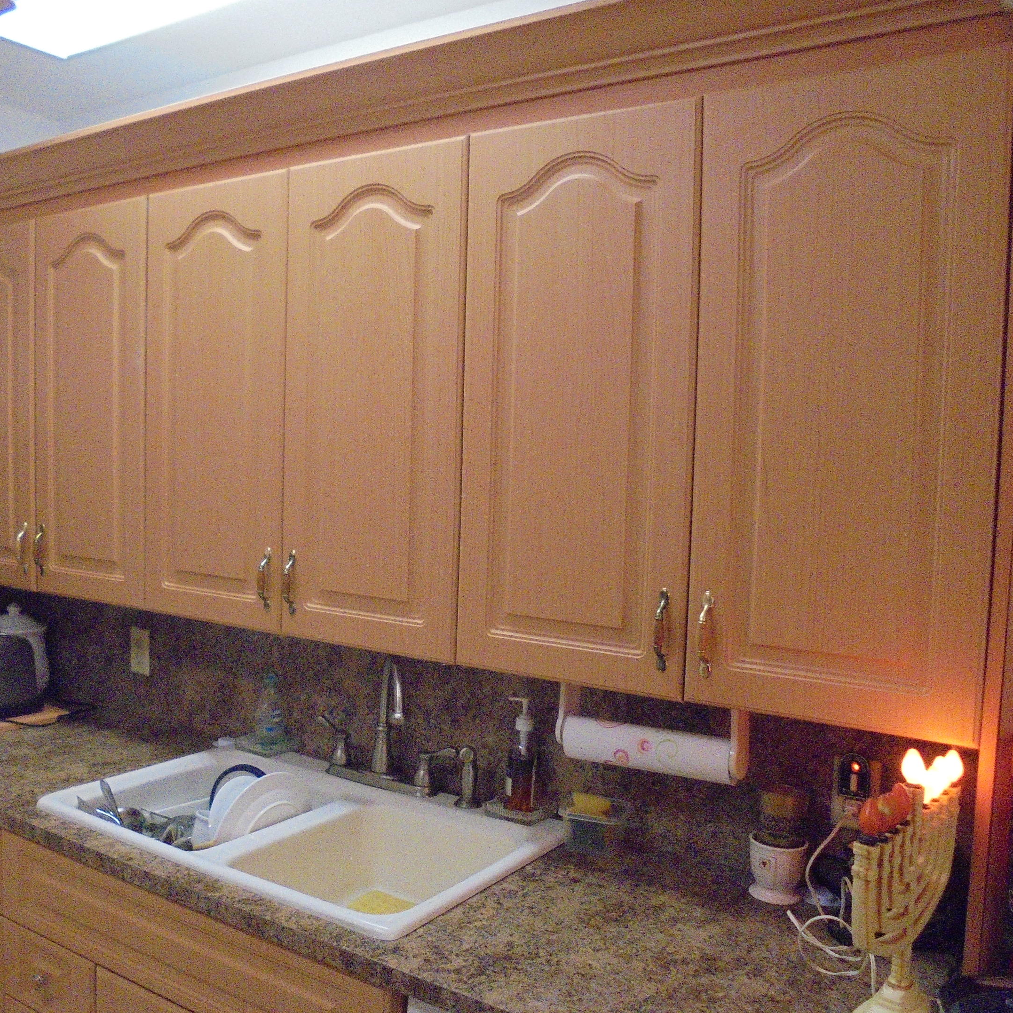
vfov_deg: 51.1
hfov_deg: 50.8
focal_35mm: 32
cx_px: 403
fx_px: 1059
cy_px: 499
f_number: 3.5
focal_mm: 4.6
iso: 800
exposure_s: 1/125
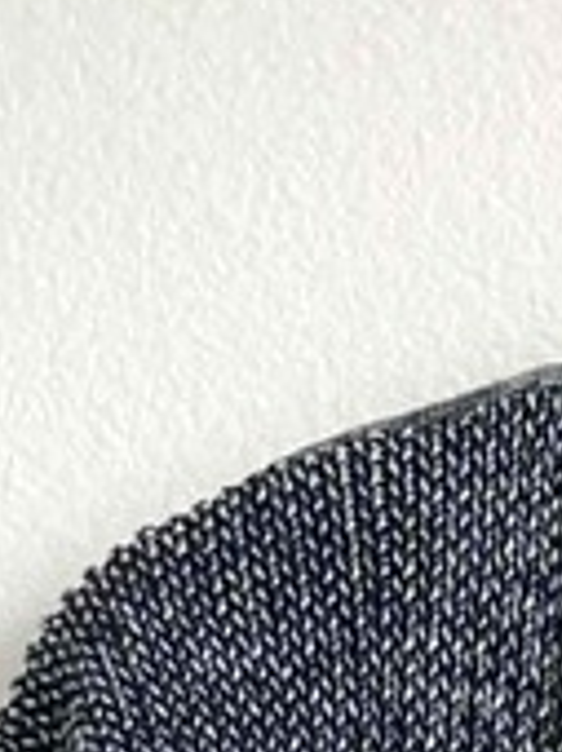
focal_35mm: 204
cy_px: 2143
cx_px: 1182
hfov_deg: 7.0
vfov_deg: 8.4
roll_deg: +1.4
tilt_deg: +4.6
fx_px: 4427
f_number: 1.6
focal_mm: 5.1
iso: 64
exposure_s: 1/121
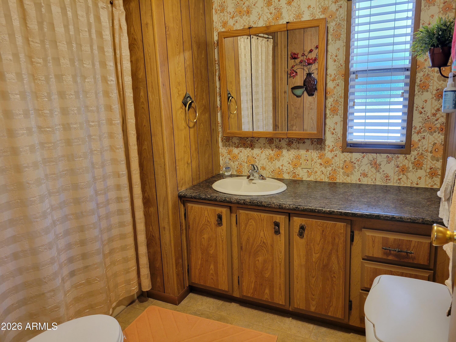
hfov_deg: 67.3
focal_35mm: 26
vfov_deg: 53.1
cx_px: 228
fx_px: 343
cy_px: 171
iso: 160
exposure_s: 1/40
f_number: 1.8
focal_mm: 5.4
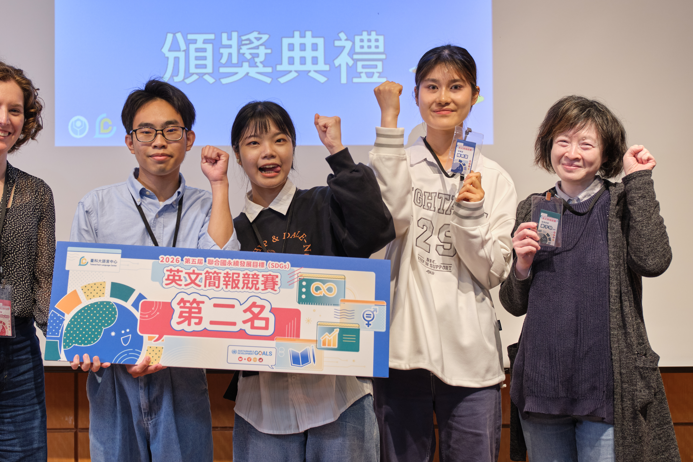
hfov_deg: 38.1
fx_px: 1001
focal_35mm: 52
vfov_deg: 26.0
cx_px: 284
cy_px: 208
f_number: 2.2
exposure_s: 1/160
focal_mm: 24.4
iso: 320
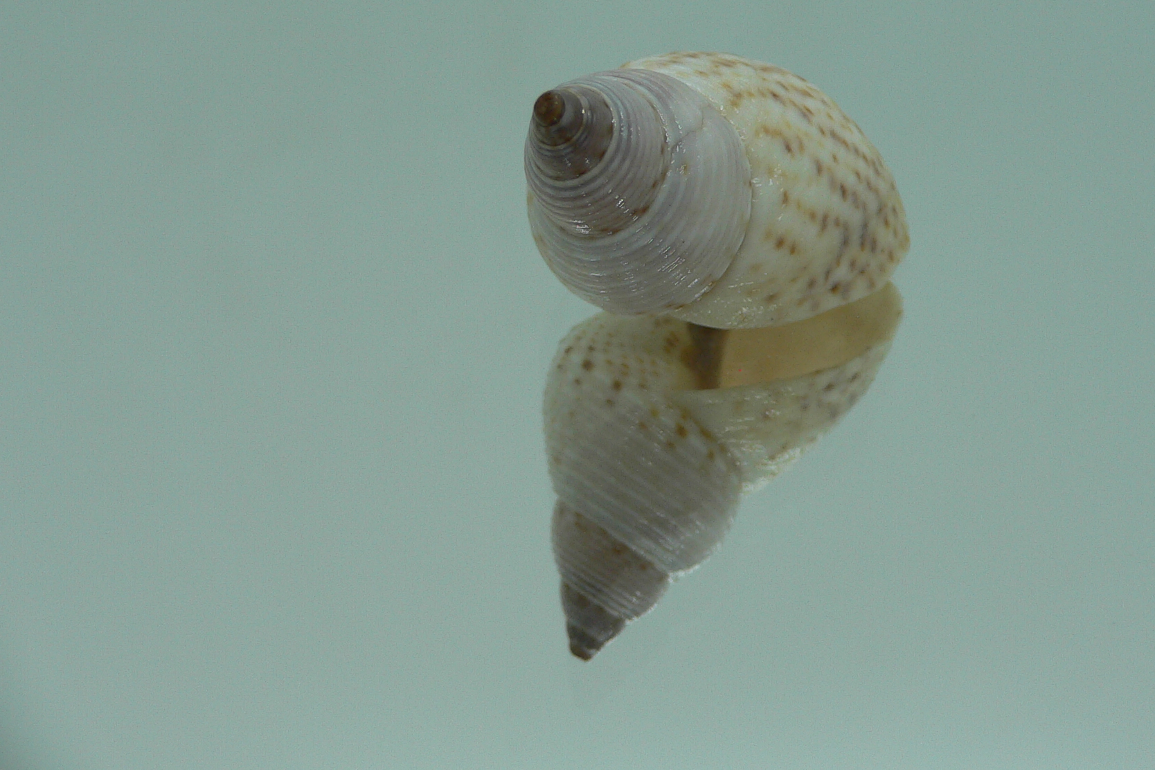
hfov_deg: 44.4
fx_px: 1412
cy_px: 267
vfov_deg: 30.3
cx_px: 662
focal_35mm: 44
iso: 80
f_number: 2.8
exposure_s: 1/60
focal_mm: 4.6
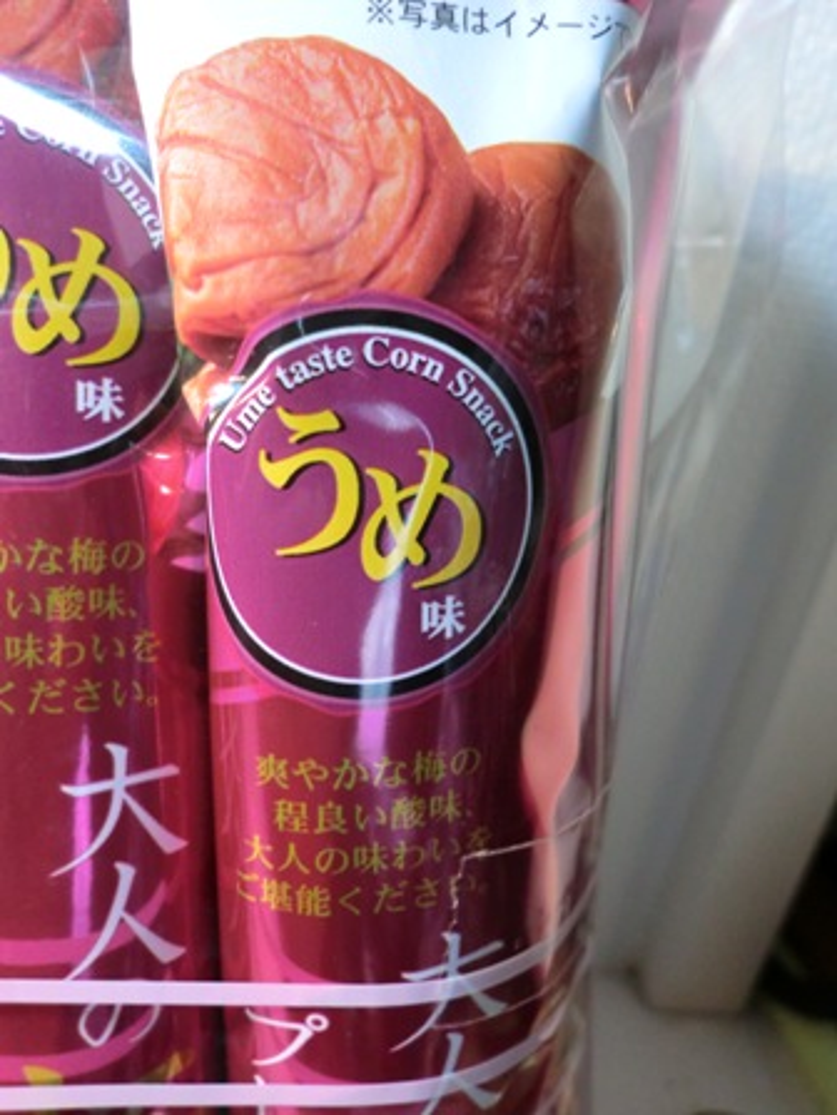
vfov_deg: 56.8
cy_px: 558
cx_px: 418
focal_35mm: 32
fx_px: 1032
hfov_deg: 44.2
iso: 320
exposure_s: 1/60
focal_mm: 5.8
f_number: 3.5
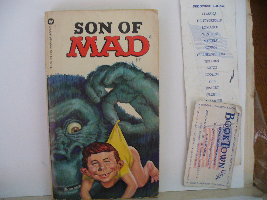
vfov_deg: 38.7
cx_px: 134
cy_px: 100
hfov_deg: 50.1
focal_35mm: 37
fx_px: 285
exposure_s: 1/25
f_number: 2.8
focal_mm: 6.1
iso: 200
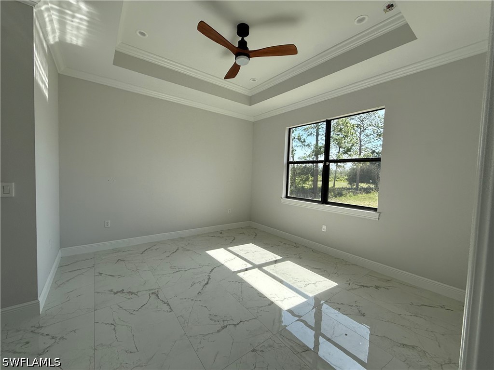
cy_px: 185
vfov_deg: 85.7
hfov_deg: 102.1
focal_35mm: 14
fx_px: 200
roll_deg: -1.7
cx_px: 247
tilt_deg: -2.7
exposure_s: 1/751
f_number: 2.2
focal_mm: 2.22
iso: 64
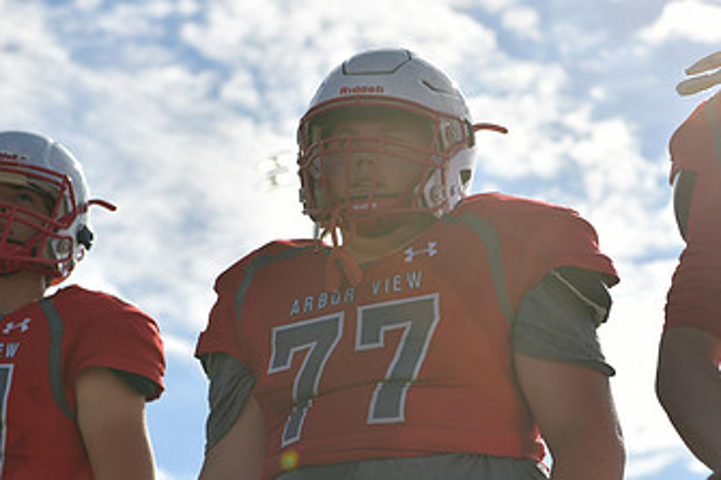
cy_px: 279
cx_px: 433
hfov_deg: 19.6
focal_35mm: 104
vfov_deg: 13.1
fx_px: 2082
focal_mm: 60
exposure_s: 1/2000
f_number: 3.5
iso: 90
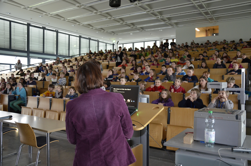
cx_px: 126
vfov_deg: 41.5
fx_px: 219
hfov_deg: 59.6
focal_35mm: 32
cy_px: 83
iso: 1800
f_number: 4
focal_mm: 21
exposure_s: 1/60
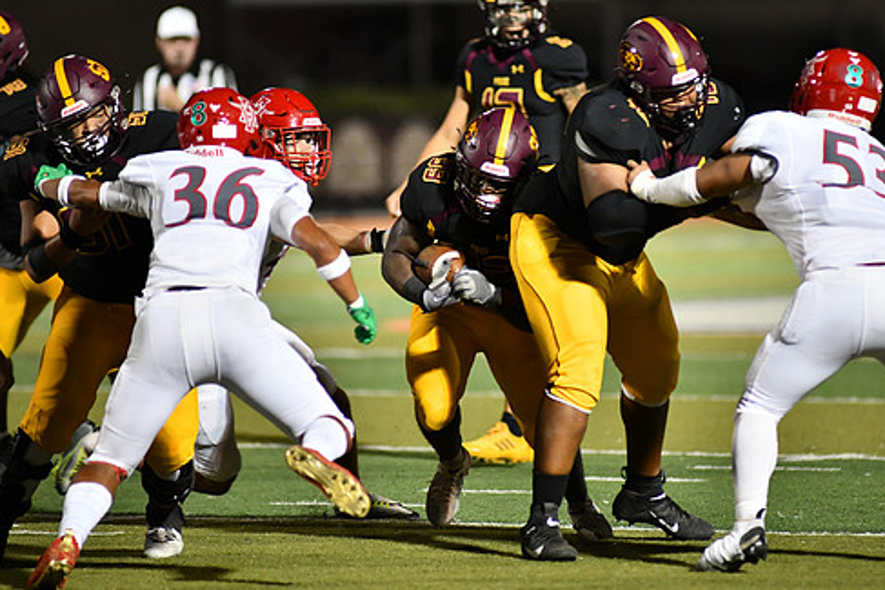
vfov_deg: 3.9
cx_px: 500
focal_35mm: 357
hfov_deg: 5.8
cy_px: 266
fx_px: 8778
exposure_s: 1/1000
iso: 3600
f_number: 2.8
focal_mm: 300
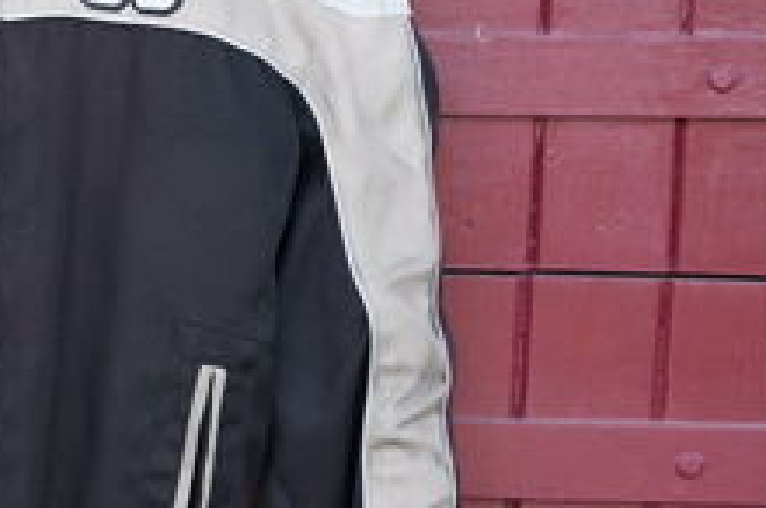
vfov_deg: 12.5
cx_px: 35
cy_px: 367
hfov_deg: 18.4
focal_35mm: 109
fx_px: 2316
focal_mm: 50
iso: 100
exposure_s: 1/60
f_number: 4
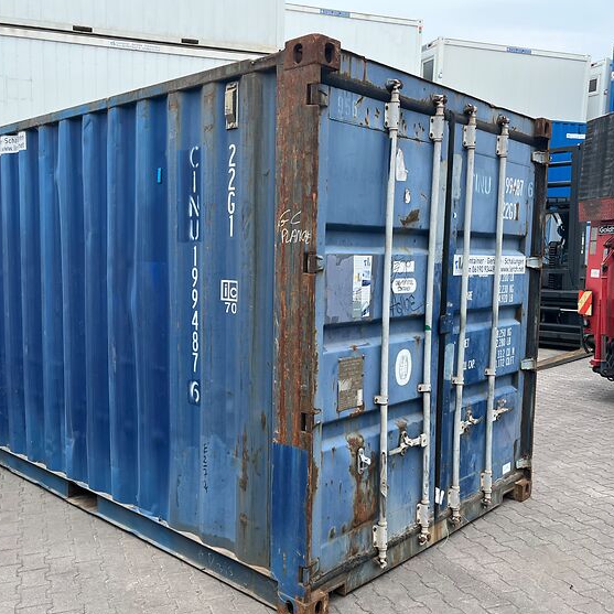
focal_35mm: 33
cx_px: 266
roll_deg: -0.5
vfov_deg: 49.7
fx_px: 662
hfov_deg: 49.6
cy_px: 322
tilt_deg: -6.4
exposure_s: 1/1536
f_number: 1.6
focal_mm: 5.1
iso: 50
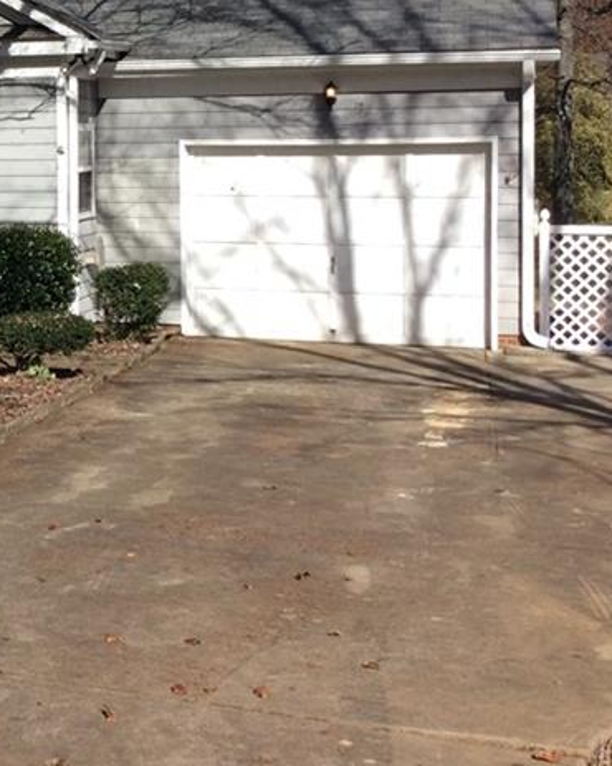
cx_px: -151
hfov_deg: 20.5
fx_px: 1563
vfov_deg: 27.1
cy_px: 180
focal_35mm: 69
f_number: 2.4
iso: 32
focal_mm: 3.3
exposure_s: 1/1330
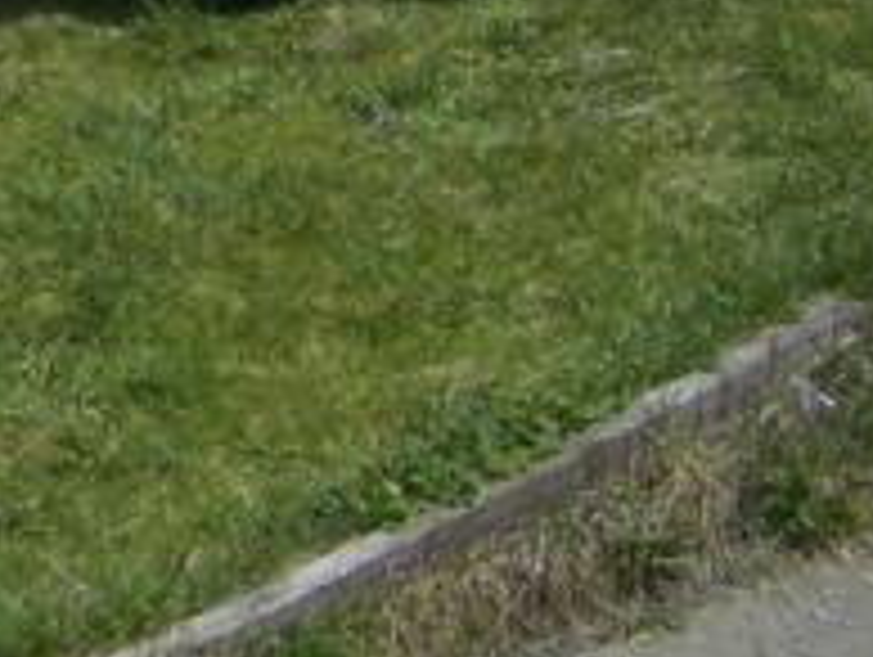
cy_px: -616
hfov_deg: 12.4
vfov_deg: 9.7
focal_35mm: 144
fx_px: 3636
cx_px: -734
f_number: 4.3
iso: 50
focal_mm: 5.8
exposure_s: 1/800
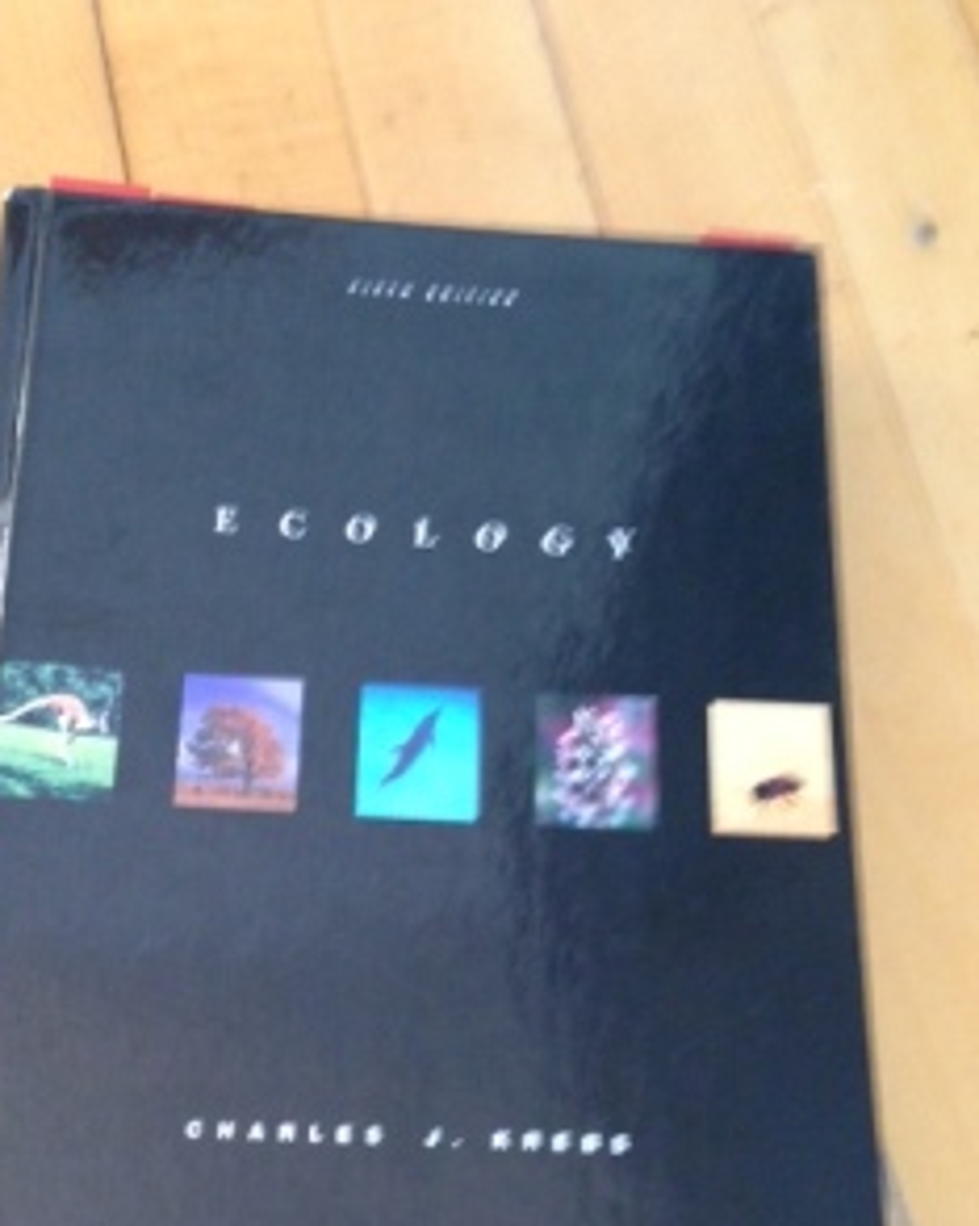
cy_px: 757
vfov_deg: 41.8
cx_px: 435
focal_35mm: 44
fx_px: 1595
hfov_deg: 34.1
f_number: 2.4
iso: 400
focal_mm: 4.13
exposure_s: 1/20
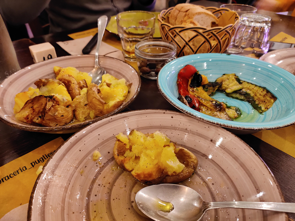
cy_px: 110
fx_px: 230
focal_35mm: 27
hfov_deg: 65.3
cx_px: 148
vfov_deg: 51.4
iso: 1000
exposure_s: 1/20
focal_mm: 4.75
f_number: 1.65
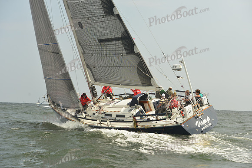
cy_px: 84
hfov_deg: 28.8
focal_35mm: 70
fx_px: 490
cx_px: 126
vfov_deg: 19.5
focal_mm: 70
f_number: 7.1
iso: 320
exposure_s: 1/1250
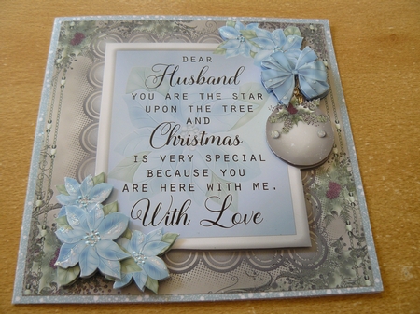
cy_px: 157
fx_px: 437
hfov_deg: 51.4
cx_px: 210
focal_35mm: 36
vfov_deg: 39.6
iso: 100
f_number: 2.8
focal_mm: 6
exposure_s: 1/40
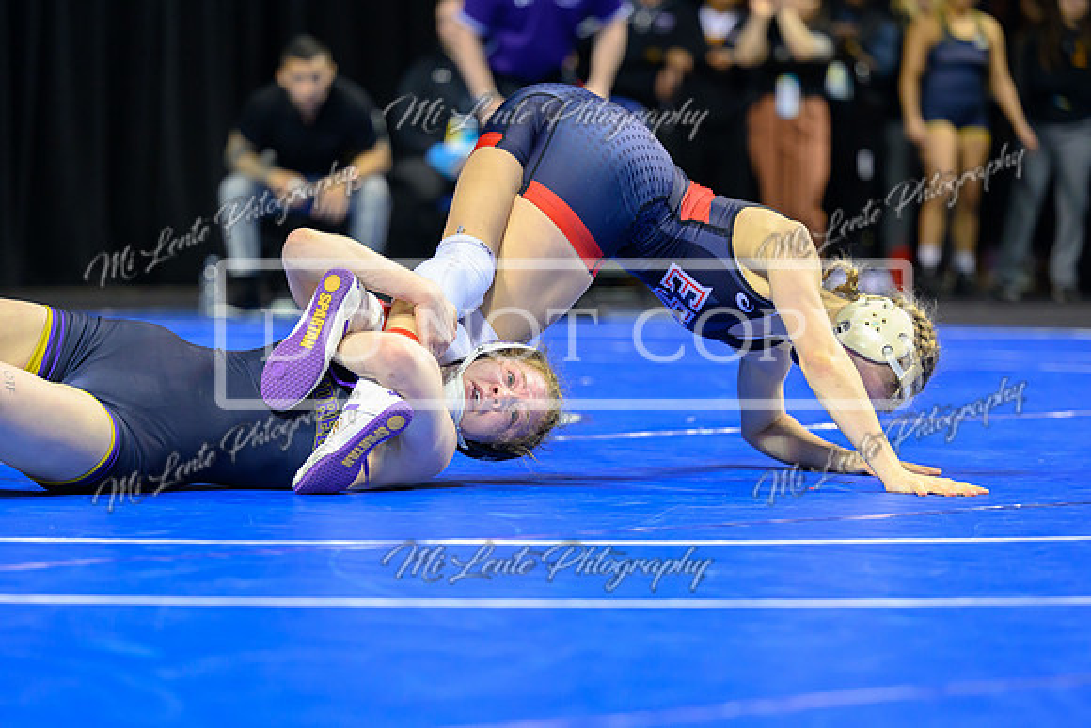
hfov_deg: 12.8
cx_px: 520
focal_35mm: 160
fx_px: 4865
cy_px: 409
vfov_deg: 8.6
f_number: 2.8
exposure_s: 1/800
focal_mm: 135
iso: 3200
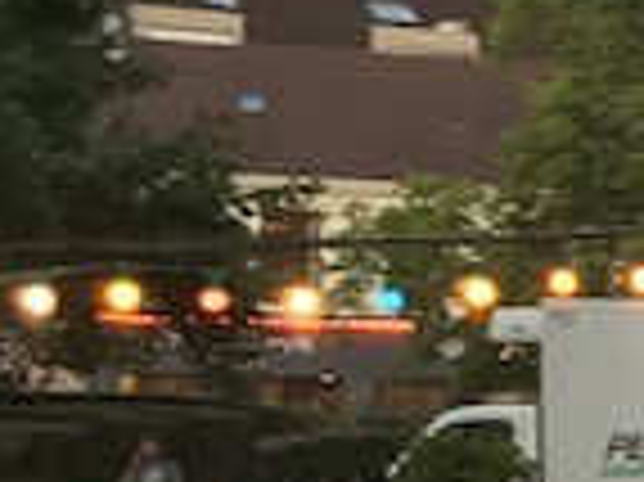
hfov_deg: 8.1
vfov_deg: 6.8
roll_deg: +0.0
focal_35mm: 216
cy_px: 730
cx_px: 1822
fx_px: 4015
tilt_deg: -2.2
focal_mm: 4.15
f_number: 2.2
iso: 80
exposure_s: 1/33
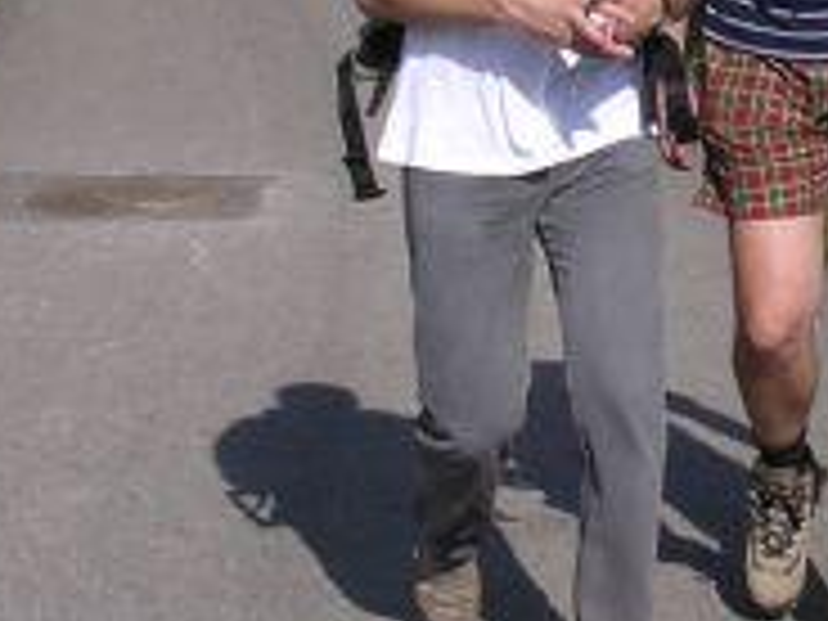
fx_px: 3157
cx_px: 724
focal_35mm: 132
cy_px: 18
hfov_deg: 14.8
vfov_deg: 11.1
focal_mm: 5.8
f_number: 5.6
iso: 100
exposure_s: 1/372
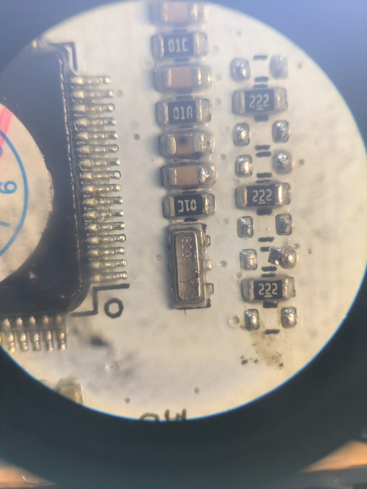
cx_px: 184
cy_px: 244
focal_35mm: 25
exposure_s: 1/60
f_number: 1.89
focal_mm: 5.43
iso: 610
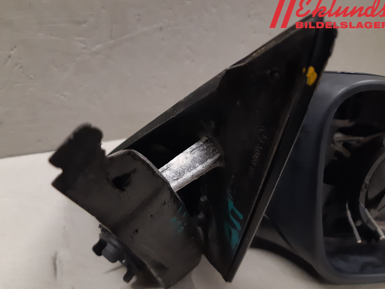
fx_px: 300
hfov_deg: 65.3
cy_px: 145
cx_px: 189
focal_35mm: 27
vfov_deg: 51.4
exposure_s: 1/50
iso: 160
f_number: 1.7
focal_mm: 3.93
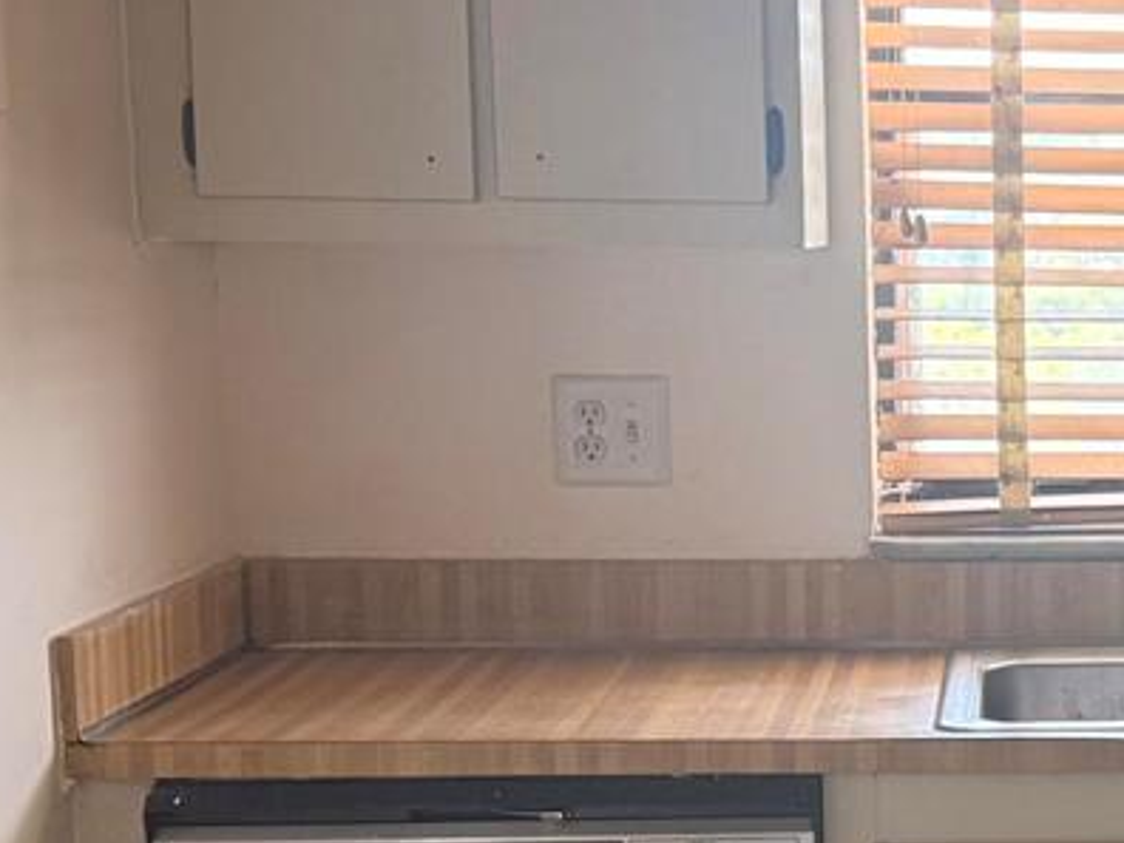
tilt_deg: -8.1
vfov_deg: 15.2
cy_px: 673
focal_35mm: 97
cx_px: 1308
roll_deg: -0.9
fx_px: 3150
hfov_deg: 19.2
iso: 200
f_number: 1.78
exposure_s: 1/117
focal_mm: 6.76
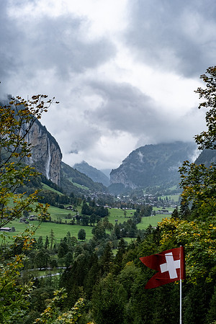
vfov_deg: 41.1
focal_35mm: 48
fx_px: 432
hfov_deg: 28.1
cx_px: 108
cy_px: 162
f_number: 5.6
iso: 320
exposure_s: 1/400
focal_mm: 32.1
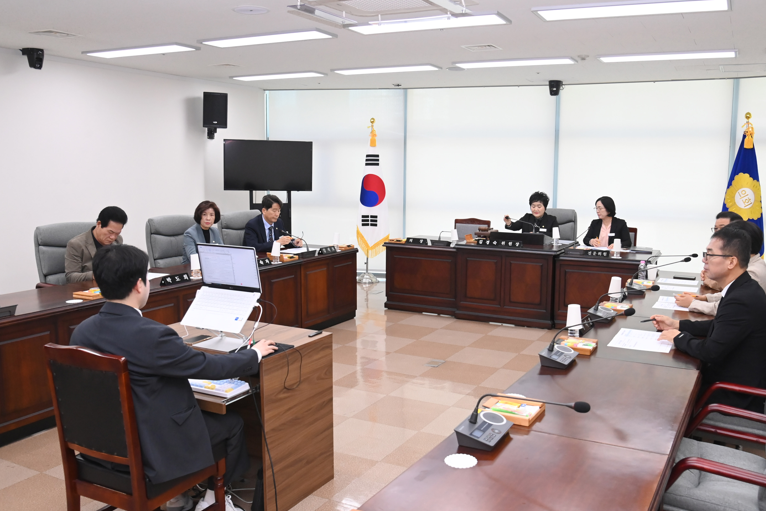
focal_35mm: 27
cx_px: 427
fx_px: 574
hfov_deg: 67.2
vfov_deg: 47.9
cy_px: 280
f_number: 6.3
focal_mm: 24
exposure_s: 1/250
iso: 3200
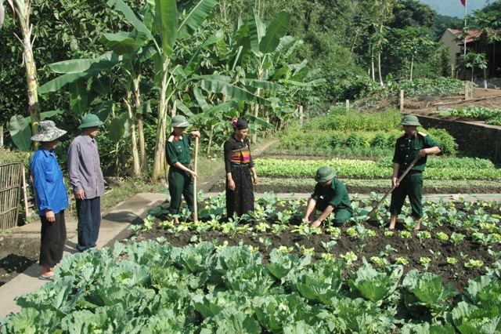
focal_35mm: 36
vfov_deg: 36.8
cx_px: 250
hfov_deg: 53.2
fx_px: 501
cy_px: 167
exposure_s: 1/640
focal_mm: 24
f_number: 13
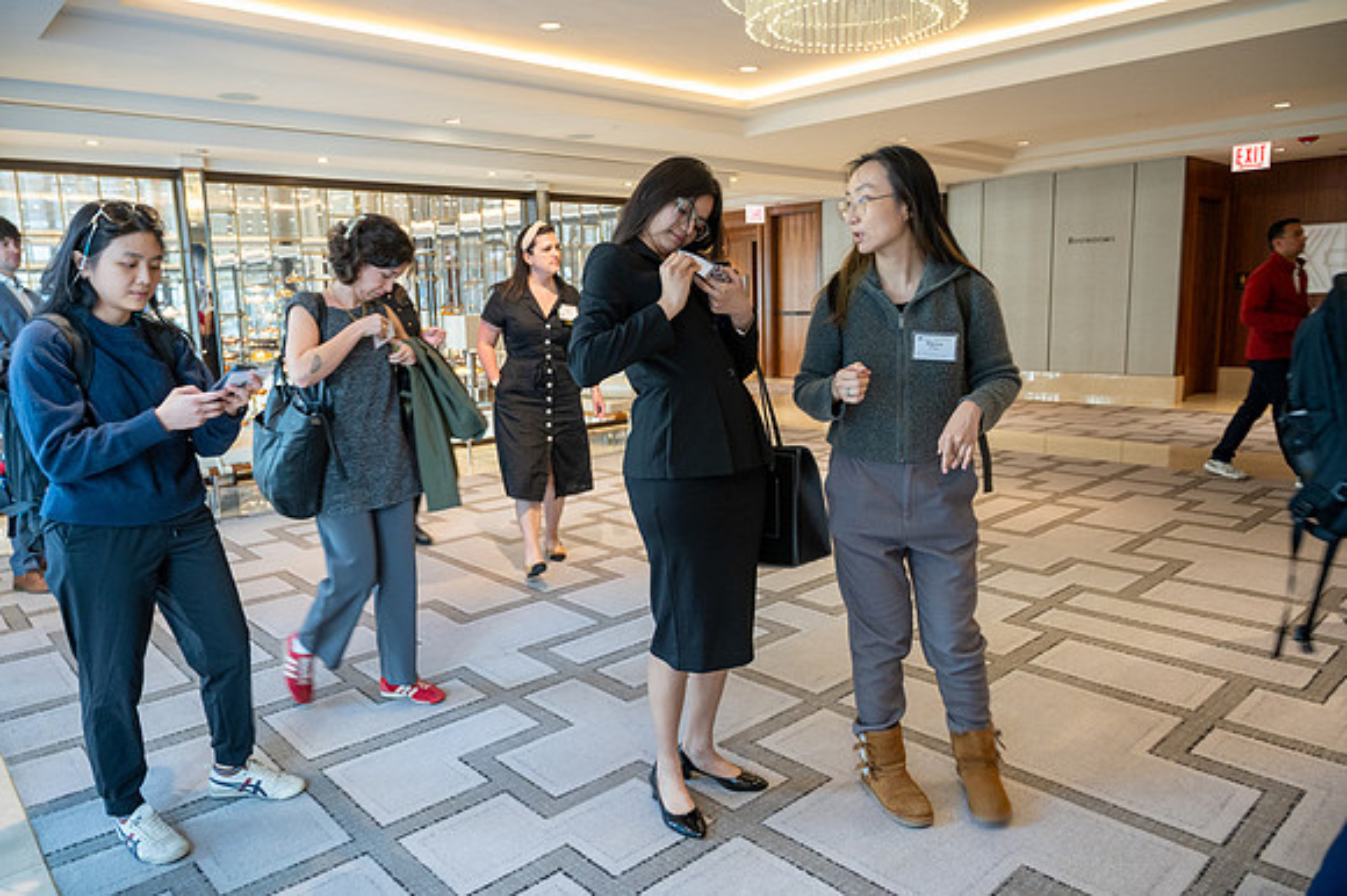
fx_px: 954
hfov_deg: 70.5
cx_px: 674
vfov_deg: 50.4
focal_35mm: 26
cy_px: 448
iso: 1600
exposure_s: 1/50
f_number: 4
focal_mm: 25.5
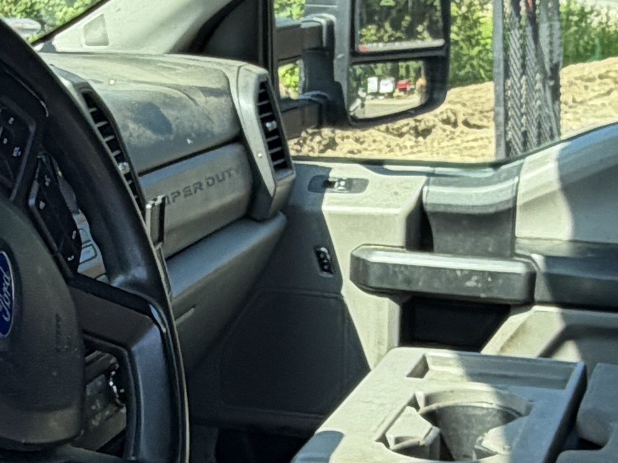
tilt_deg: -10.1
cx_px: 225
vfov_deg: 18.4
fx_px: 1428
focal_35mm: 80
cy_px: 306
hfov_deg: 24.3
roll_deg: -2.0
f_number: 2.2
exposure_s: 1/181
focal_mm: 2.22
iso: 40
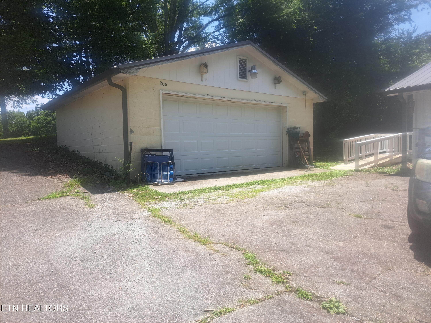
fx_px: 299
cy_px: 162
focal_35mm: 24
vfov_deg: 56.8
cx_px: 216
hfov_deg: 71.6
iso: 50
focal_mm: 5.23
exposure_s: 1/478
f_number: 1.8
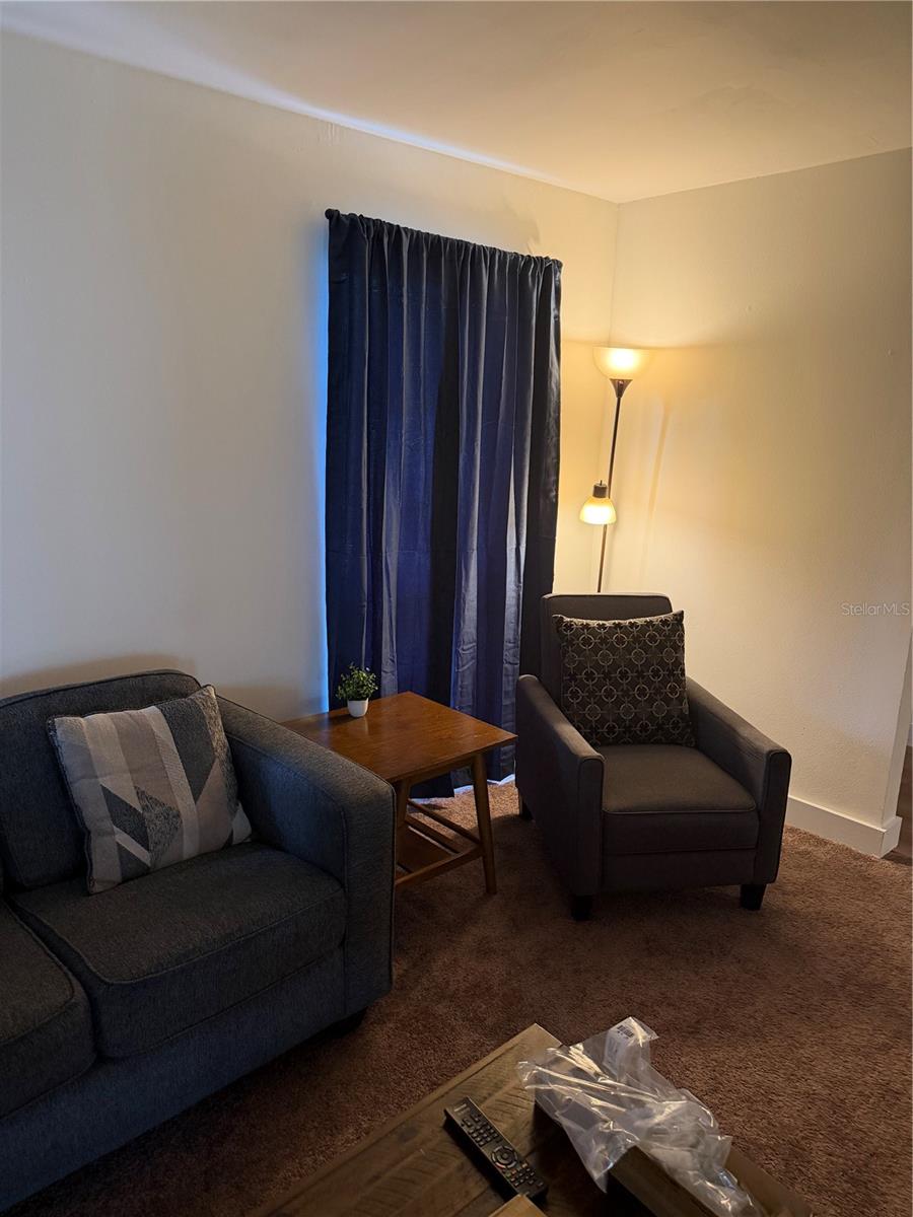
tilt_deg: -14.5
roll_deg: -1.5
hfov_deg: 56.8
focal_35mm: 24
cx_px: 456
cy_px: 608
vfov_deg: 71.6
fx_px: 844
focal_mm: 6.76
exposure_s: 1/60
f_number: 1.78
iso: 320
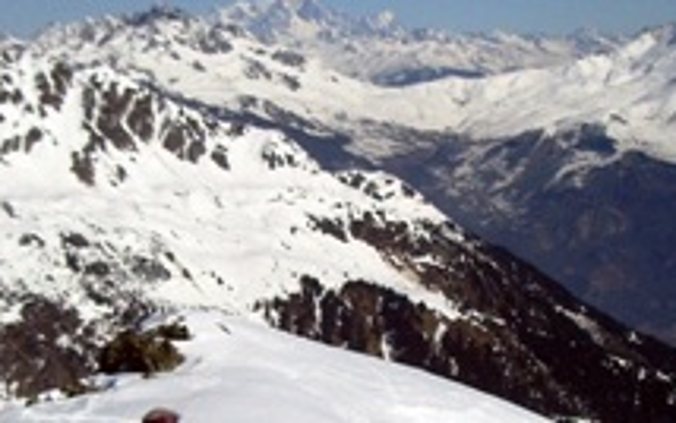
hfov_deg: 20.8
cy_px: 253
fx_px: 1843
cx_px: 347
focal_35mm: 100
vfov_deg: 13.1
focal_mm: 5.8
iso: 50
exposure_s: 1/2000
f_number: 4.3
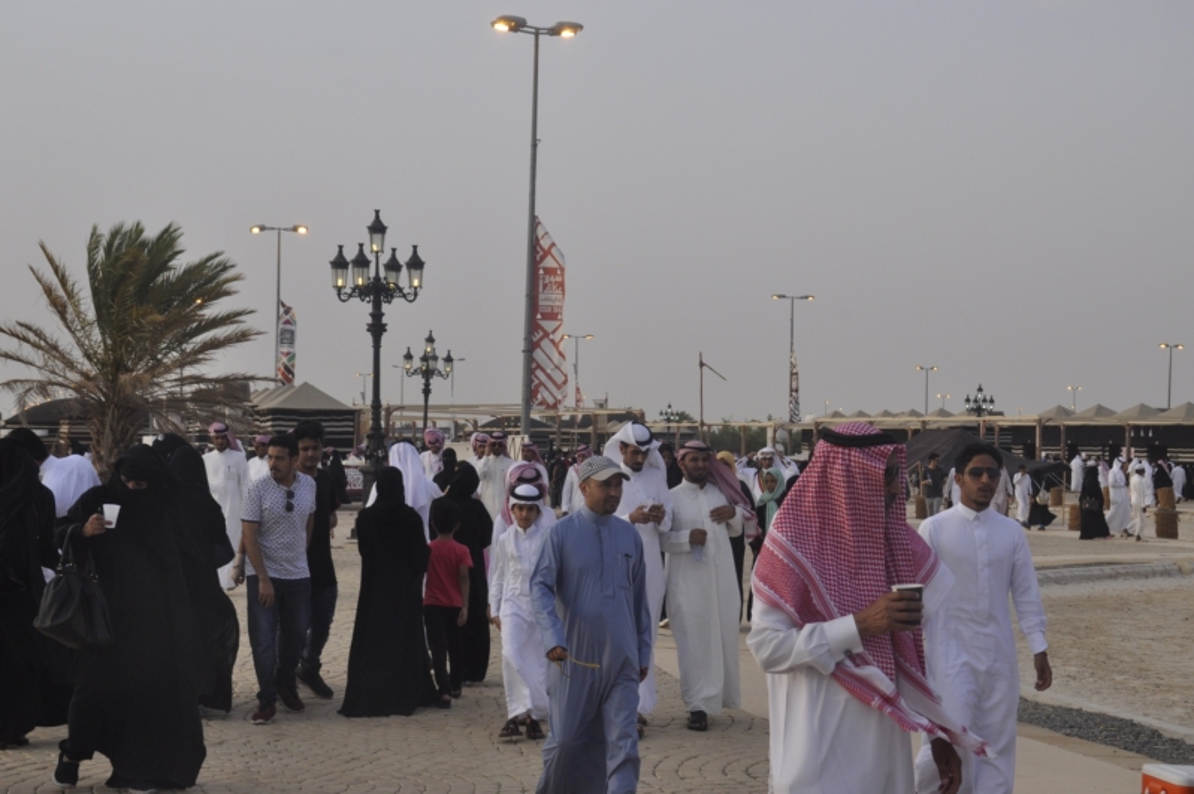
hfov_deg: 31.9
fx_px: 2087
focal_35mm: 63
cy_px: 397
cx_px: 597
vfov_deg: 21.5
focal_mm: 42
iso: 640
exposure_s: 1/400
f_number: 10
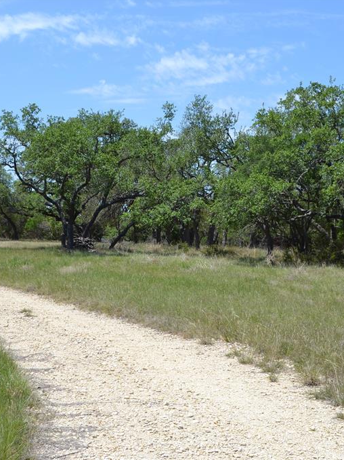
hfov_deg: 24.0
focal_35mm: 61
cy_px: 229
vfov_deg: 31.7
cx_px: 142
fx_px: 809
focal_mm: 28
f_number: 8
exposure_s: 1/250
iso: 100
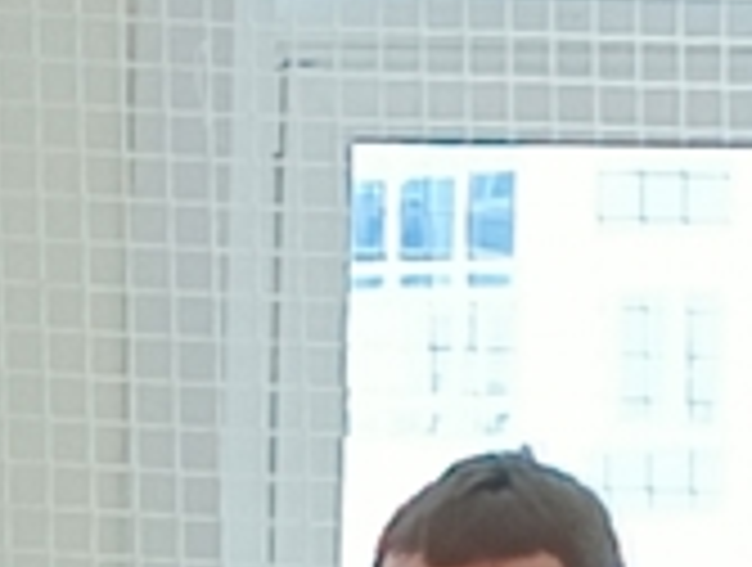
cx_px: -531
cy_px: 1084
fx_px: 8643
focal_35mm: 397
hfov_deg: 4.9
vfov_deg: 3.7
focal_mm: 4.05
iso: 200
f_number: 1.8
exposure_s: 1/120
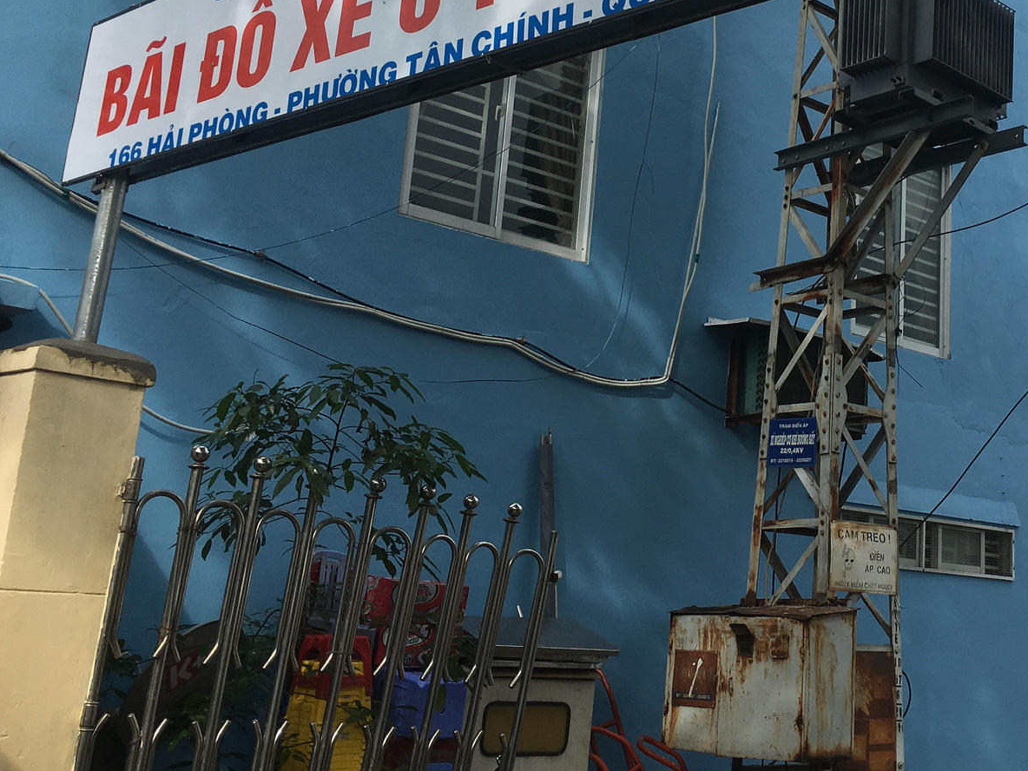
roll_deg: -3.1
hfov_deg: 37.6
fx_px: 1455
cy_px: 258
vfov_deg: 29.5
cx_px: 815
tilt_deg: +17.0
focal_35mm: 49
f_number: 2.2
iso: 25
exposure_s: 1/855
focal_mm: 4.15
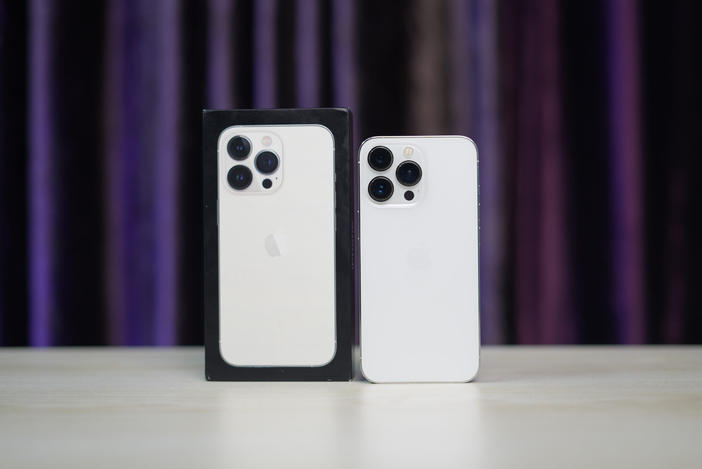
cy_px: 234
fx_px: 976
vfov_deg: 27.0
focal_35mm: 50
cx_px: 351
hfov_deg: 39.6
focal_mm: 50
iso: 250
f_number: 2.2
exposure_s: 1/100
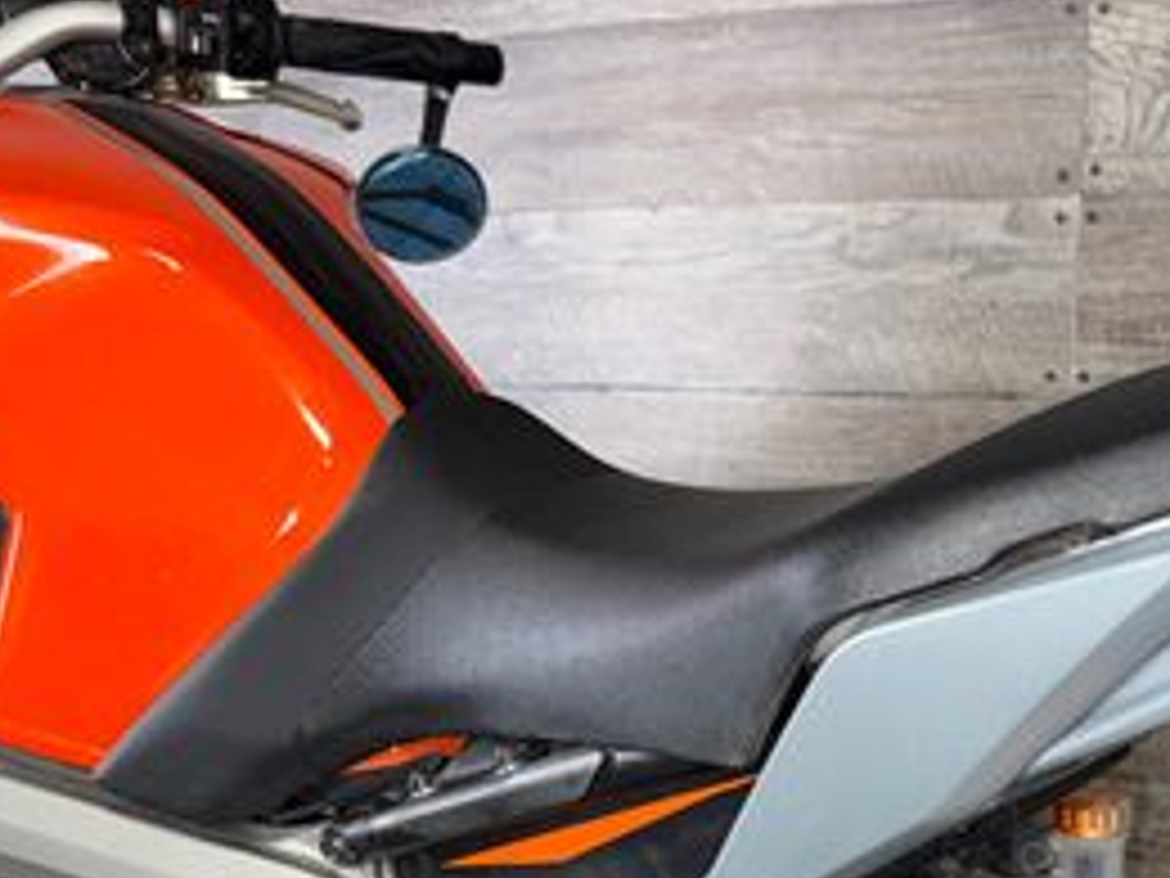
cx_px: 1089
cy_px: 910
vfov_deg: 23.6
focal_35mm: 59
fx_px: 1994
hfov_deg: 31.0
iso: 64
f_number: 1.78
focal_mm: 6.76
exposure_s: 1/22
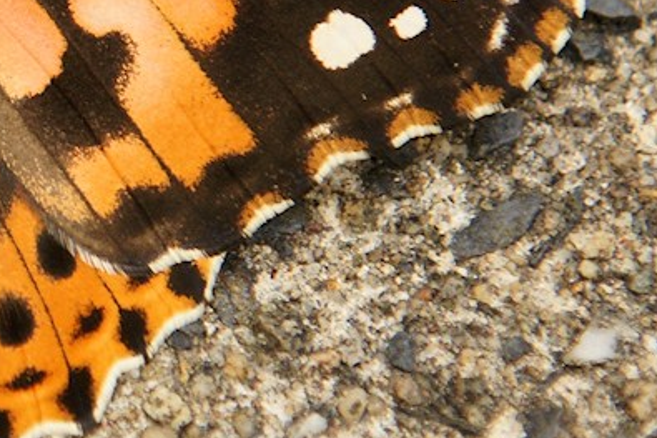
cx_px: -291
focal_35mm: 499
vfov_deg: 2.8
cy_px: -2
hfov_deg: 4.1
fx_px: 9095
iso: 200
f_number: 6.3
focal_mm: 105
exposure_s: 1/160
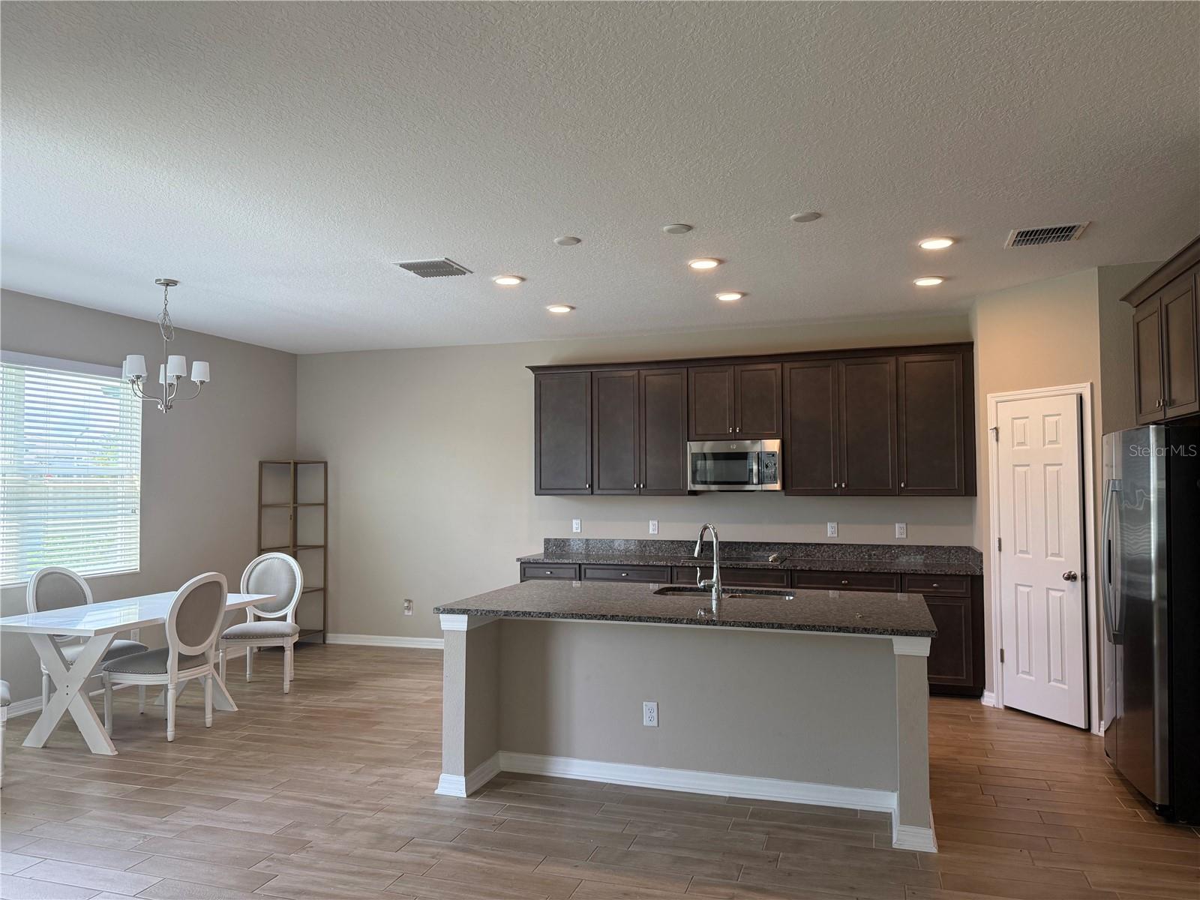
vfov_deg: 56.8
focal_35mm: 24
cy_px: 450
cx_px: 600
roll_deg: +0.1
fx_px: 832
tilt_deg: +3.6
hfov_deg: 71.6
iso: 160
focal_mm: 6.76
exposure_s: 1/233
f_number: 1.78
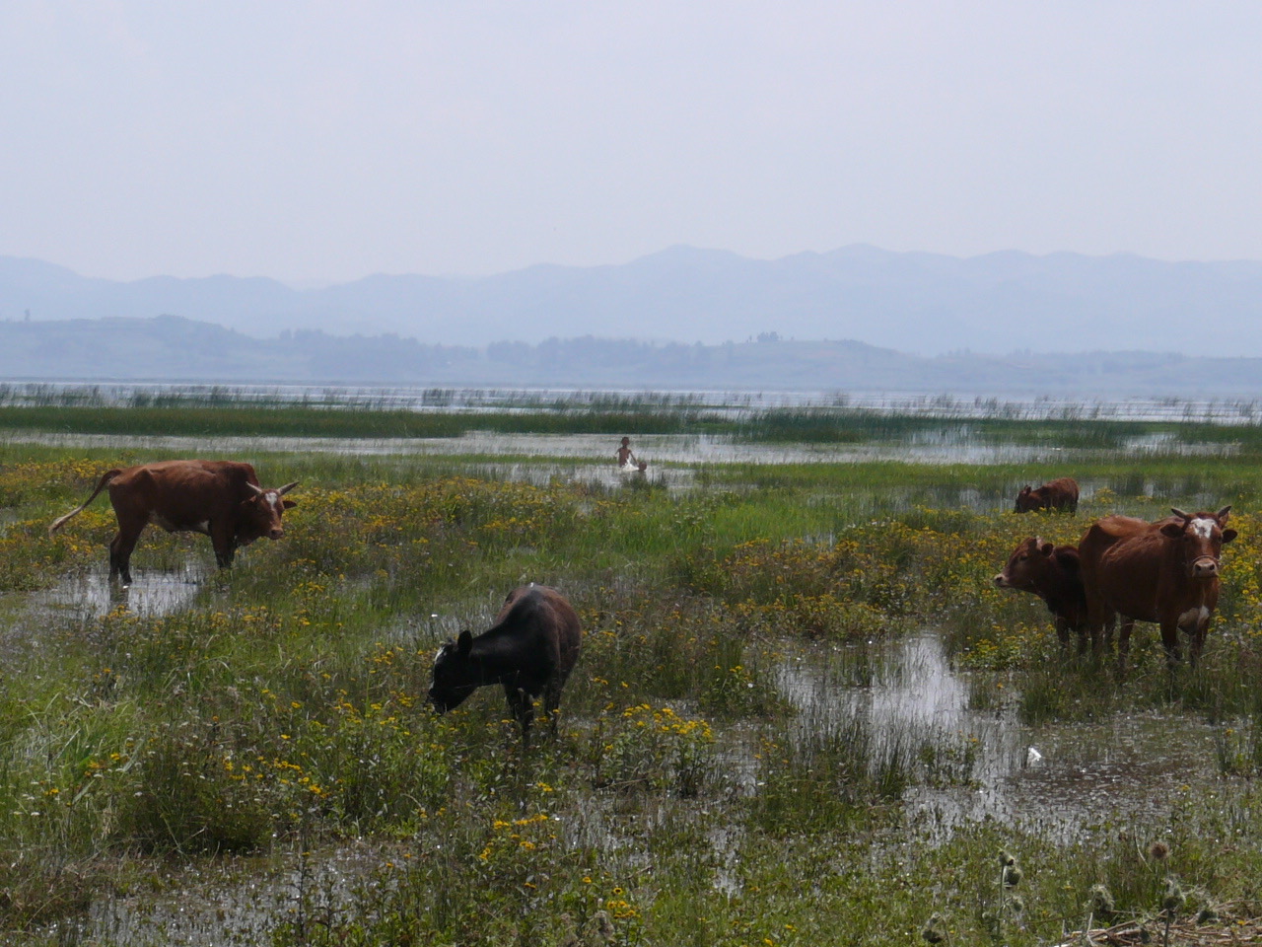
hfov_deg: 15.1
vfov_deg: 11.3
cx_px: 631
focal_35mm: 131
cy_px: 474
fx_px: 4776
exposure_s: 1/400
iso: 80
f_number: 6.3
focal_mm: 15.6
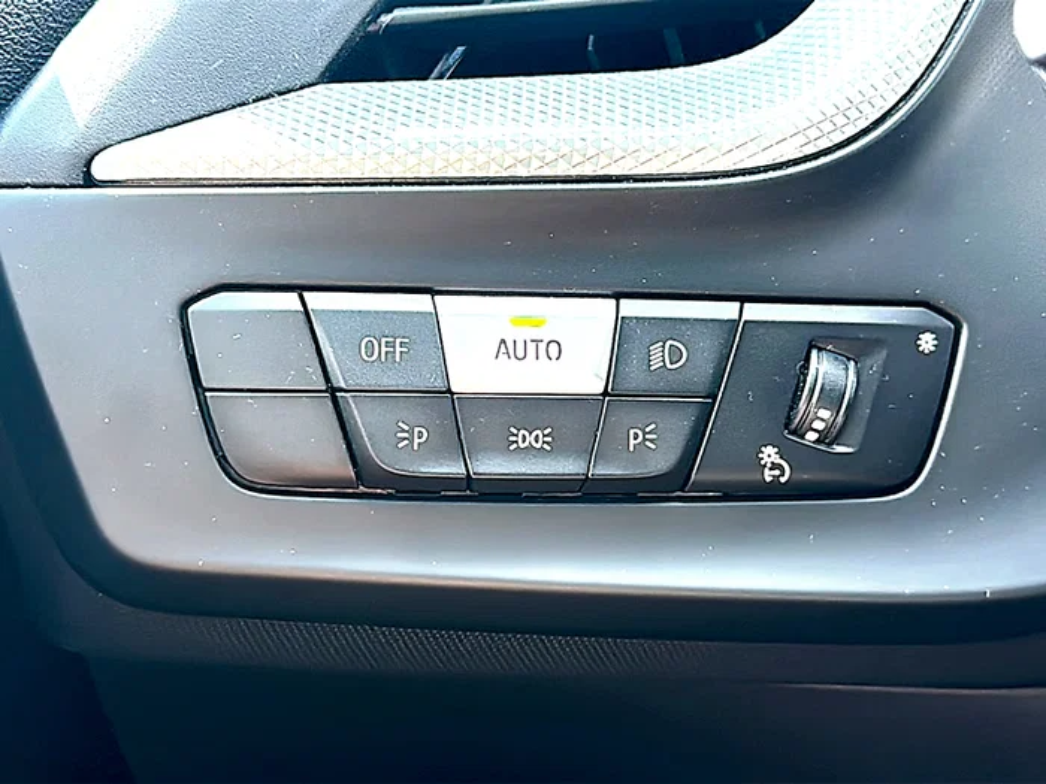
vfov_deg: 30.3
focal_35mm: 48
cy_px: 392
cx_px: 523
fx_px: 1450
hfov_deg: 39.7
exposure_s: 1/124
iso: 125
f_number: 1.78
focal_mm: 6.86
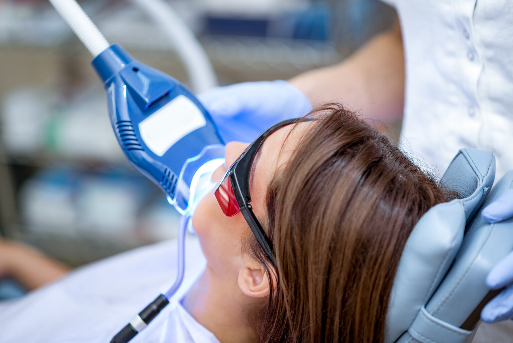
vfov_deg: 16.1
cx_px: 256
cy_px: 172
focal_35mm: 85
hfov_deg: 23.9
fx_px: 1212
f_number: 2
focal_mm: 85
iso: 100
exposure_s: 1/125
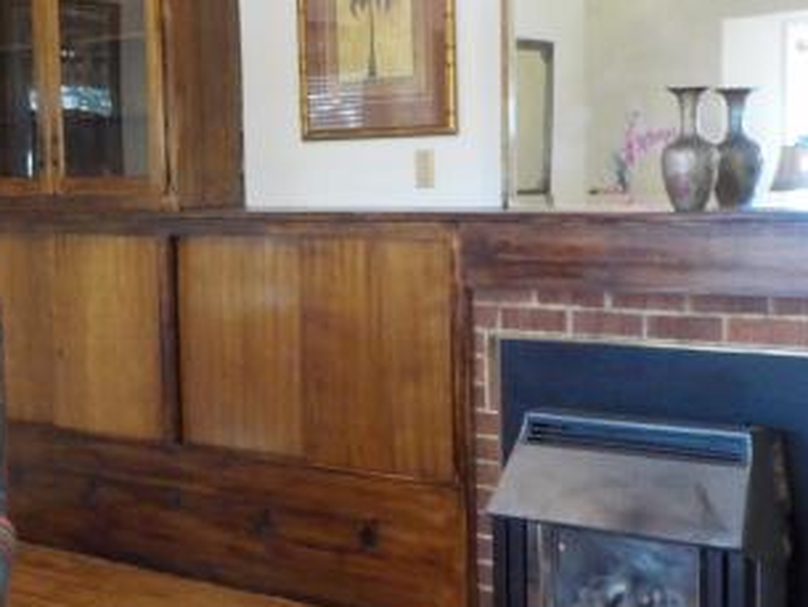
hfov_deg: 30.6
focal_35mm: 63
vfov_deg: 23.3
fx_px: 1471
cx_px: 307
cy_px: 339
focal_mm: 4.1
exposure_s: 1/25
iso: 400
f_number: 3.3
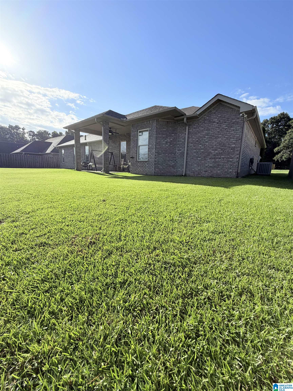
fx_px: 158
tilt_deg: -10.3
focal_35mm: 14
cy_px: 196
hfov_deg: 85.7
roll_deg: -1.2
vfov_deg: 102.1
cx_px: 146
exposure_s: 1/970
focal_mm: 2.22
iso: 32
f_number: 2.2
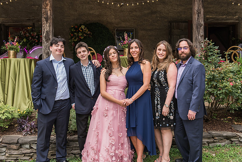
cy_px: 78
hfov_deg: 51.6
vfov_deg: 35.8
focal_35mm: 37
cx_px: 124
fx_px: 250
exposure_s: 1/200
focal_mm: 34
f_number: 4.5
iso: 640
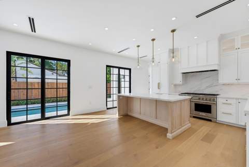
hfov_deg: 101.8
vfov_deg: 79.1
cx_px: 124
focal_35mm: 15
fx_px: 101
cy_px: 84
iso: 800
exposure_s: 1/80
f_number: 7.1
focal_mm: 14.6
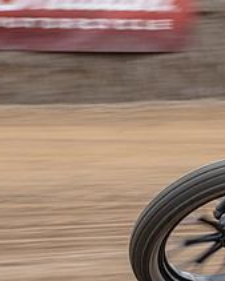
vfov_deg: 7.2
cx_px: 343
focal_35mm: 269
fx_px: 2238
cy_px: 104
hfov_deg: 5.7
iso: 200
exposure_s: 1/160
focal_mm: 66
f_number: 9
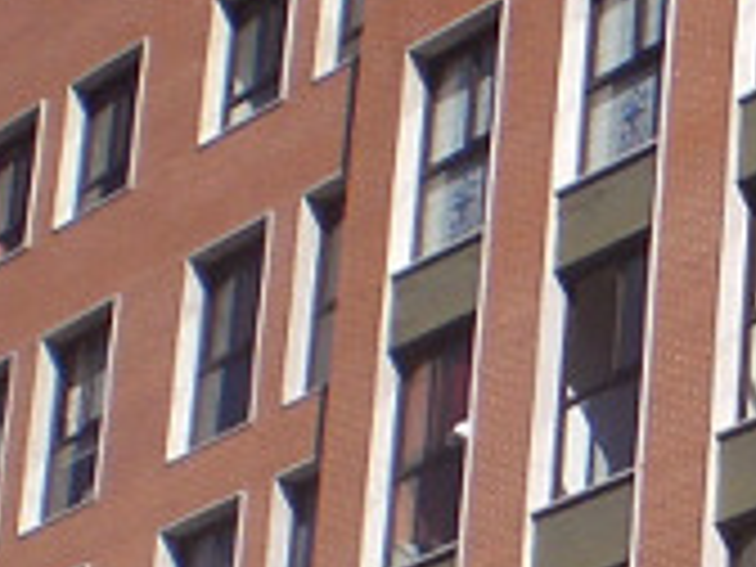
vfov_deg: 7.2
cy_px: 839
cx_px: 1422
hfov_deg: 9.2
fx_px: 4455
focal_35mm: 204
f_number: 4.4
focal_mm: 6.3
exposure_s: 1/640
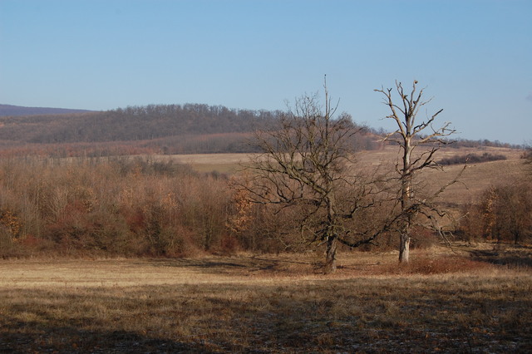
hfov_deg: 35.1
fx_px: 842
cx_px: 266
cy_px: 177
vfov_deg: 23.8
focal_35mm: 57
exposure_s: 1/400
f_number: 10
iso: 200
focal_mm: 38
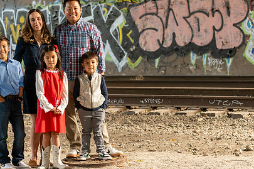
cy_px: 66
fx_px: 860
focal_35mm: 122
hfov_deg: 16.8
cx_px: 91
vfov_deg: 11.2
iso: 400
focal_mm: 82
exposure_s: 1/100
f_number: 3.5
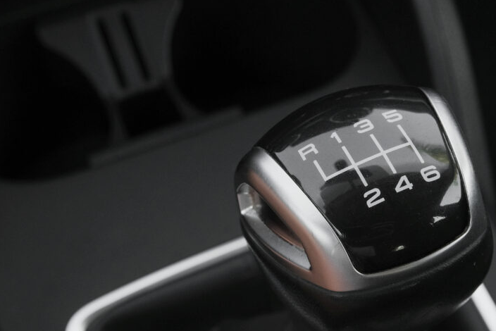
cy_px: 187
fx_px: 882
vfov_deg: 21.2
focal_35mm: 64
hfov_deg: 31.1
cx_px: 337
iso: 2000
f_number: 9
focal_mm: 29.6
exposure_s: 1/250
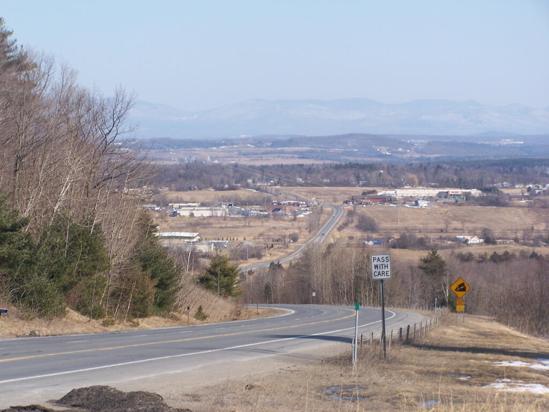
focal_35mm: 128
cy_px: 206
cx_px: 274
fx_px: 2030
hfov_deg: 15.4
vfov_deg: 11.6
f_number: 4.5
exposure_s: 1/640
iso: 80
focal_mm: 21.2
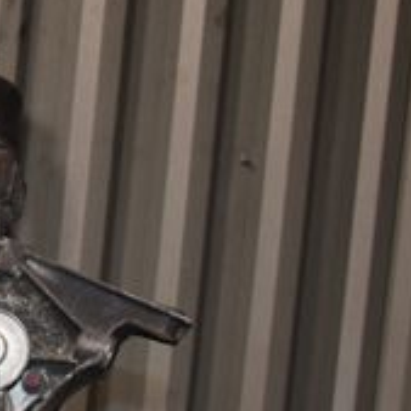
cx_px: -265
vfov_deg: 16.5
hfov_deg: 15.4
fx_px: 1365
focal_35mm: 102
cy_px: 465
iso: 800
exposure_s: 1/60
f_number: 5
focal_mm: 21
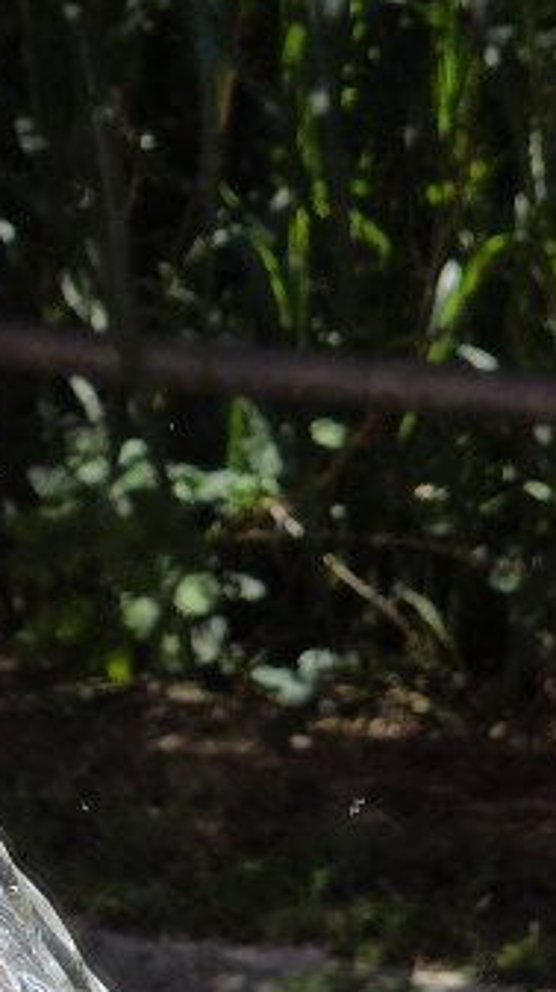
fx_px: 7040
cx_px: -694
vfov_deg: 8.0
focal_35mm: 268
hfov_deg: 4.4
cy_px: 718
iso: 50
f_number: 2.4
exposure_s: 1/2384
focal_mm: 7.9
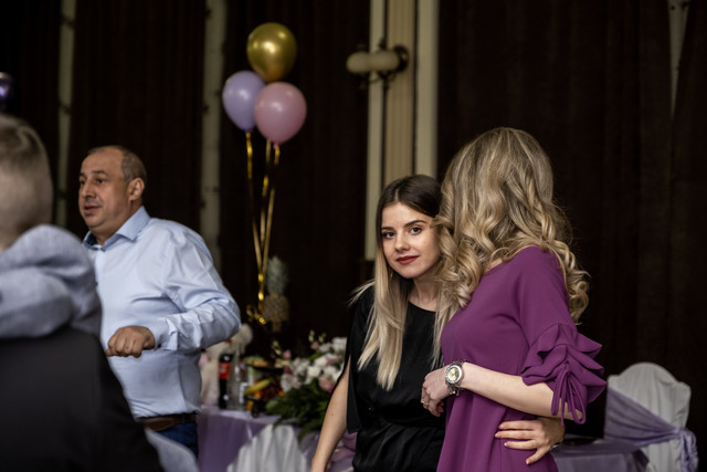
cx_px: 354
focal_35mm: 83
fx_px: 1630
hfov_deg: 24.5
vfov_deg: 16.5
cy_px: 236
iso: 1250
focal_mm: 55
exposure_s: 1/125
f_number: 2.8
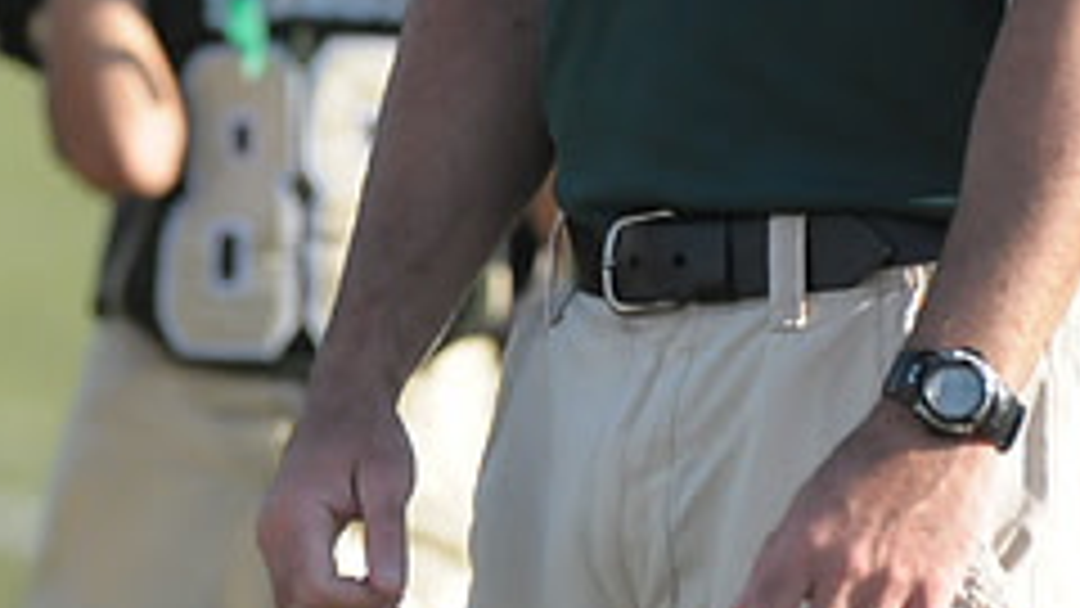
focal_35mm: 1022
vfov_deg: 1.2
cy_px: -324
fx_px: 29267
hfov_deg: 2.1
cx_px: 767
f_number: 4
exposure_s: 1/6400
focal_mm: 270
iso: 1600
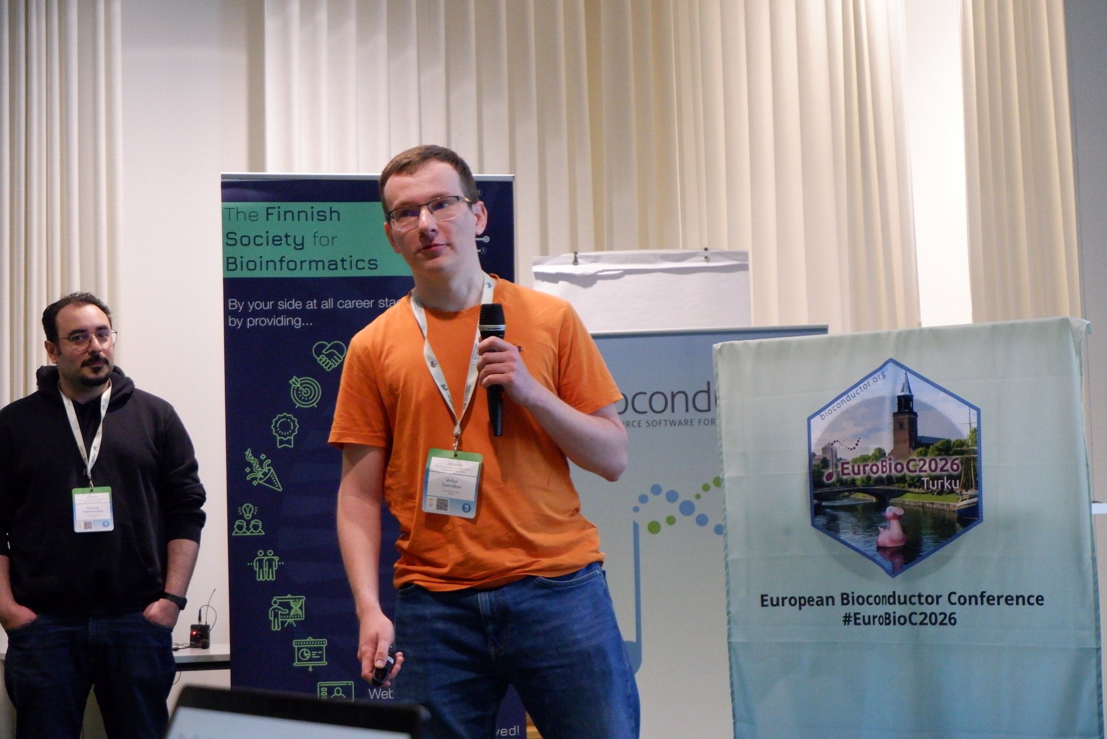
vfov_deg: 20.0
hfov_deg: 29.6
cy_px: 370
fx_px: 2092
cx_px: 554
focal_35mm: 68
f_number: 5.6
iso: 6400
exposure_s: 1/125
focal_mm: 45
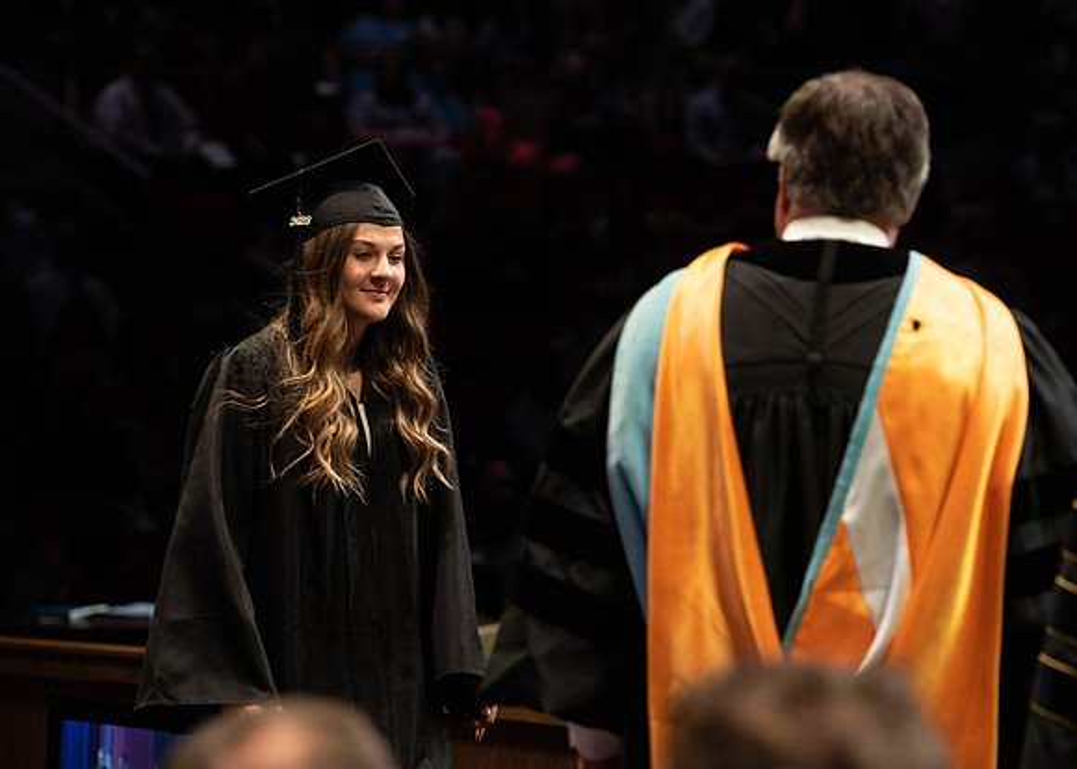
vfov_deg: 8.6
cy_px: 386
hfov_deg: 12.0
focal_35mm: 167
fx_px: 5116
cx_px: 511
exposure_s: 1/320
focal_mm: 155
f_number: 4.5
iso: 1600
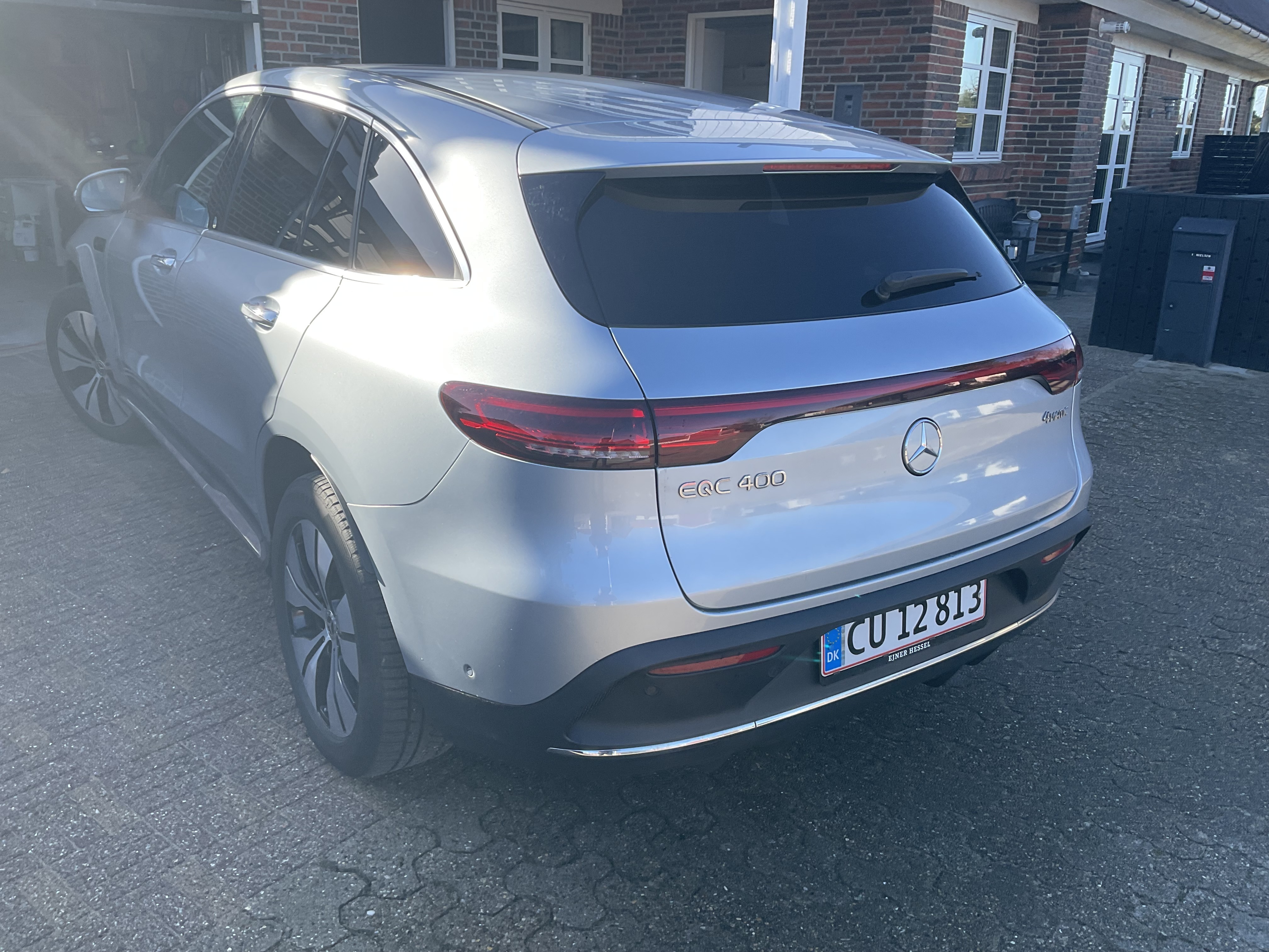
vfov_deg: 48.2
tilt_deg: -12.1
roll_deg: -1.9
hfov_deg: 61.7
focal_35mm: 29
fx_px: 1063
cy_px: 476
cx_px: 634
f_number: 1.8
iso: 16
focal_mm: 3
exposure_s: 1/568
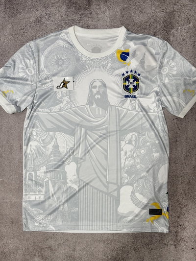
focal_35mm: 52
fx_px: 392
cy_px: 130
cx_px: 98
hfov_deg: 28.0
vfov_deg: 36.8
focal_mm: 5.96
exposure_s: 1/50
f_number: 1.6
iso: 125
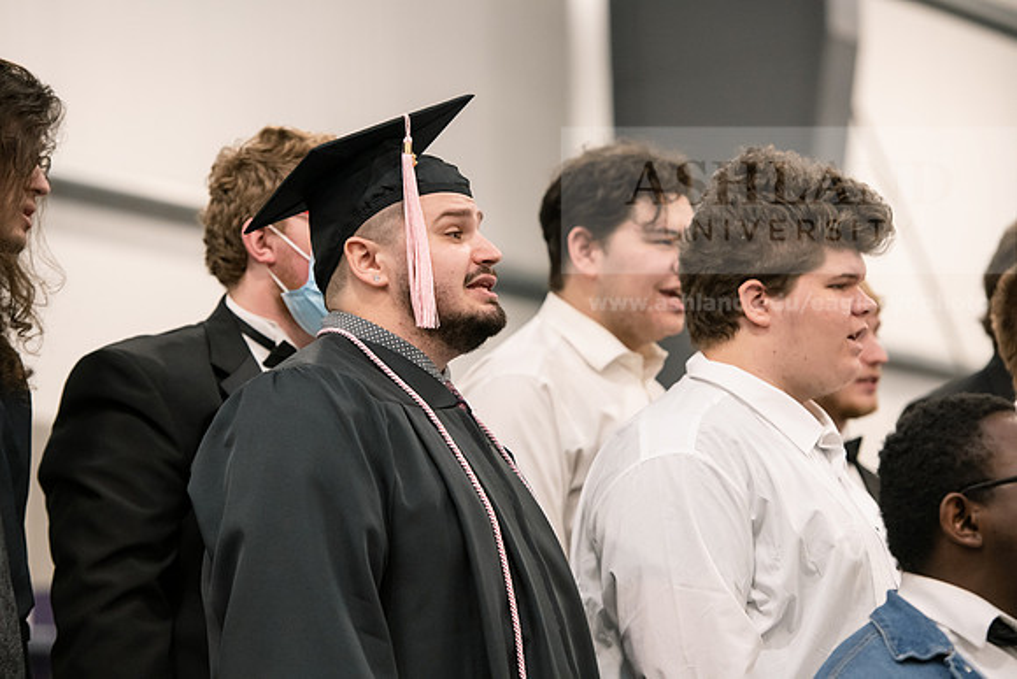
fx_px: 3956
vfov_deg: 9.8
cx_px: 508
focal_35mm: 140
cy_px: 340
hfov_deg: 14.7
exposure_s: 1/200
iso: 2500
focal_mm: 140
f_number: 4
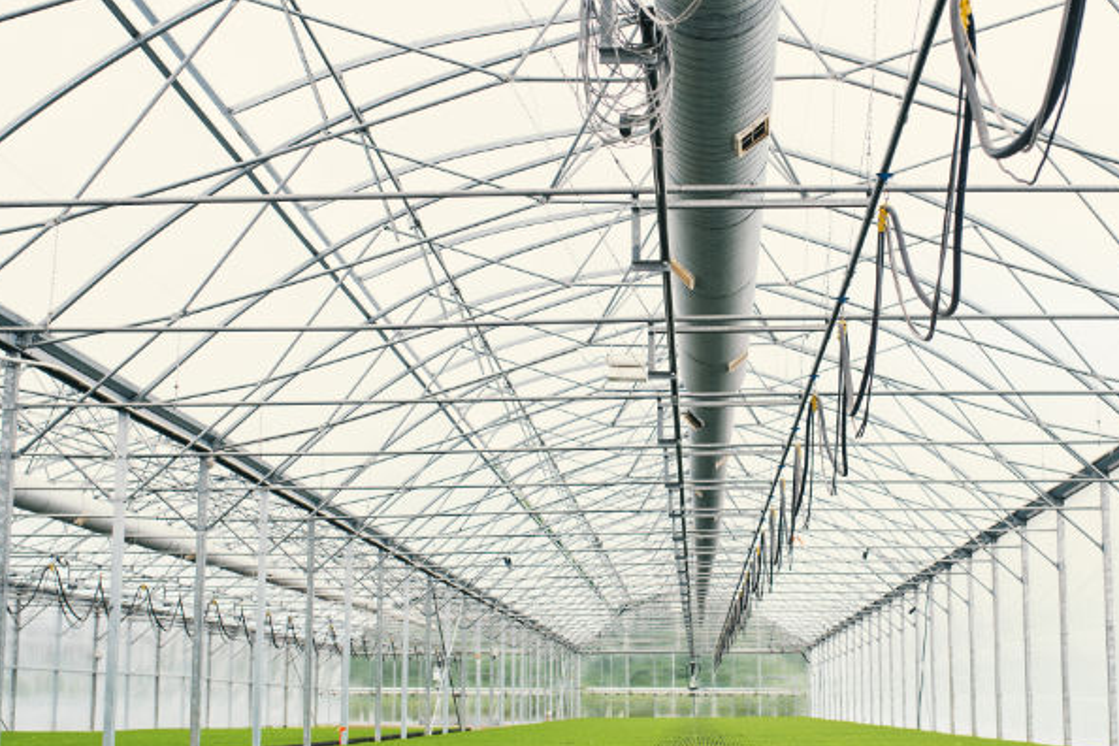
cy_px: 428
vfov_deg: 25.5
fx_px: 1647
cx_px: 684
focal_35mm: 53
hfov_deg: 37.3
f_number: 4
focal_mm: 35
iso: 100
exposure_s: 1/200
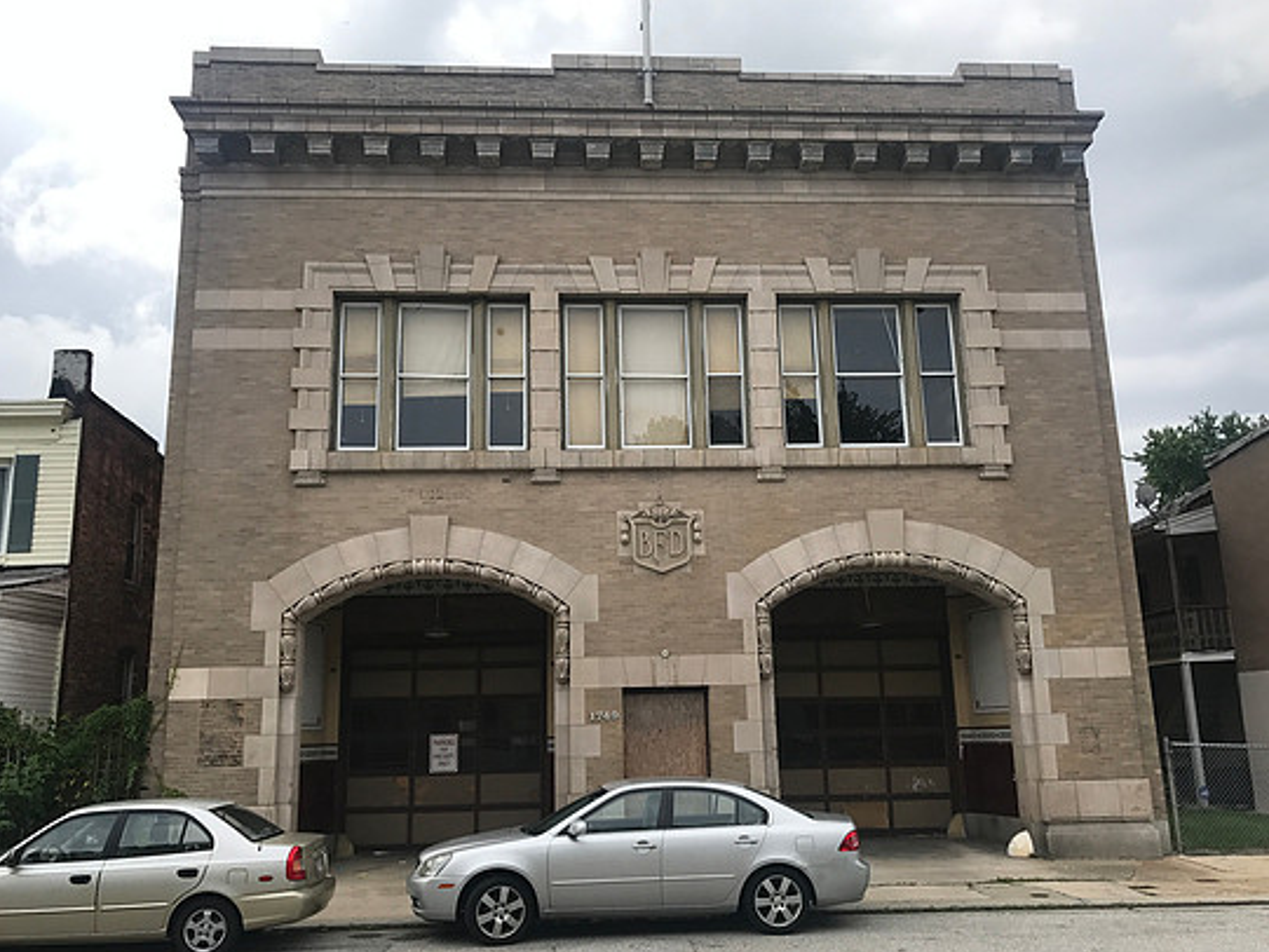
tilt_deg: +12.7
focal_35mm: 30
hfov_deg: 59.9
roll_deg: +1.6
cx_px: 654
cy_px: 489
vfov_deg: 46.8
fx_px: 1100
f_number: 1.8
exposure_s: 1/2128
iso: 20
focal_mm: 3.99
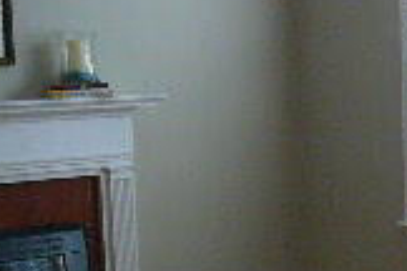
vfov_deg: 11.0
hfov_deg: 16.0
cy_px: 281
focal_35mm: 123
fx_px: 1390
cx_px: 482
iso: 100
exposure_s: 1/40
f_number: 2.8
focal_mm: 4.6
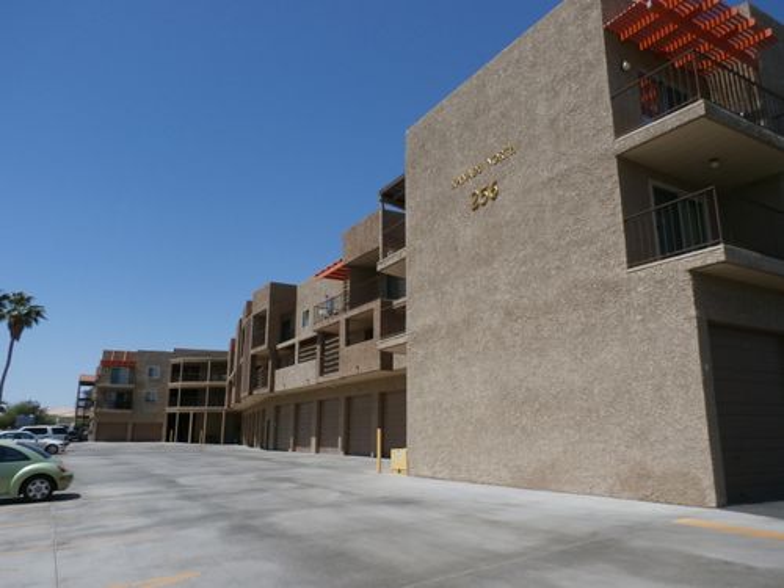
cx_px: 392
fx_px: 566
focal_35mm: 25
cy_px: 294
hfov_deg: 69.4
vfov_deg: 54.9
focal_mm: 4.5
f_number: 8.7
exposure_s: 1/320
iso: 100
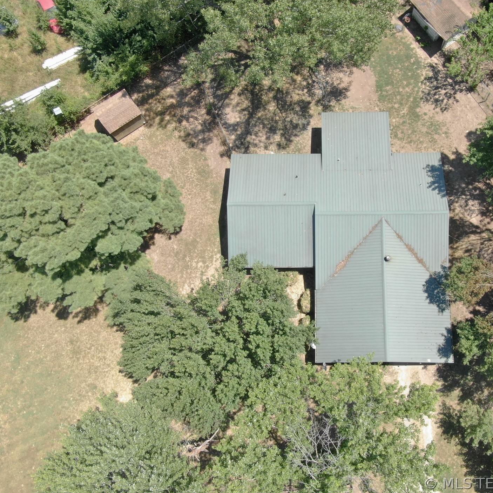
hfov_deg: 46.7
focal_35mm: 35
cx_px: 314
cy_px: 243
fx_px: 564
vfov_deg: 47.2
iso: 100
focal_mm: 5.11
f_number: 3
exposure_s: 1/30
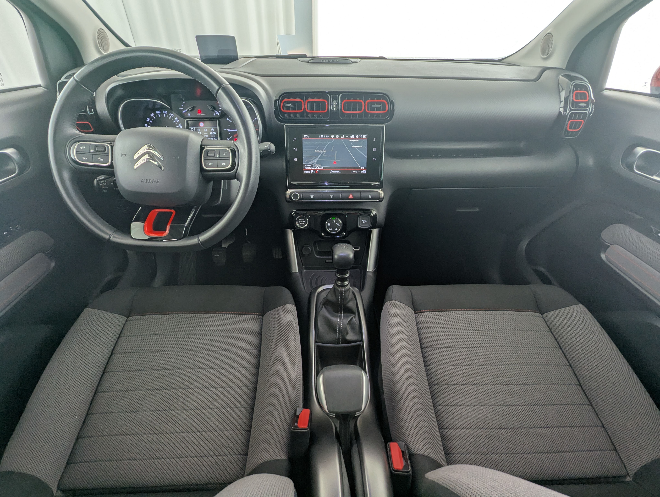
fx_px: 305
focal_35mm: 16
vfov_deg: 78.2
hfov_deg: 94.4
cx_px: 330
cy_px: 248
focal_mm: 2.35
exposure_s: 1/30
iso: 47
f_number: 2.2
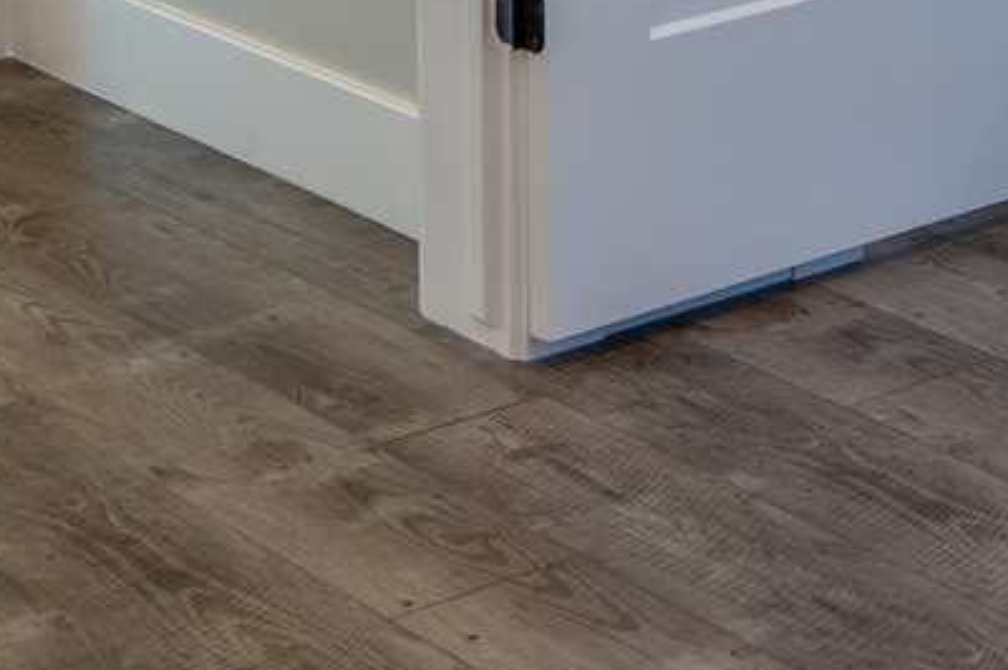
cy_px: -1019
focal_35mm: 138
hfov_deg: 13.9
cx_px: 1557
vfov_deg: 8.8
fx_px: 3861
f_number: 2.8
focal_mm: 26
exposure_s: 1/60
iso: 200
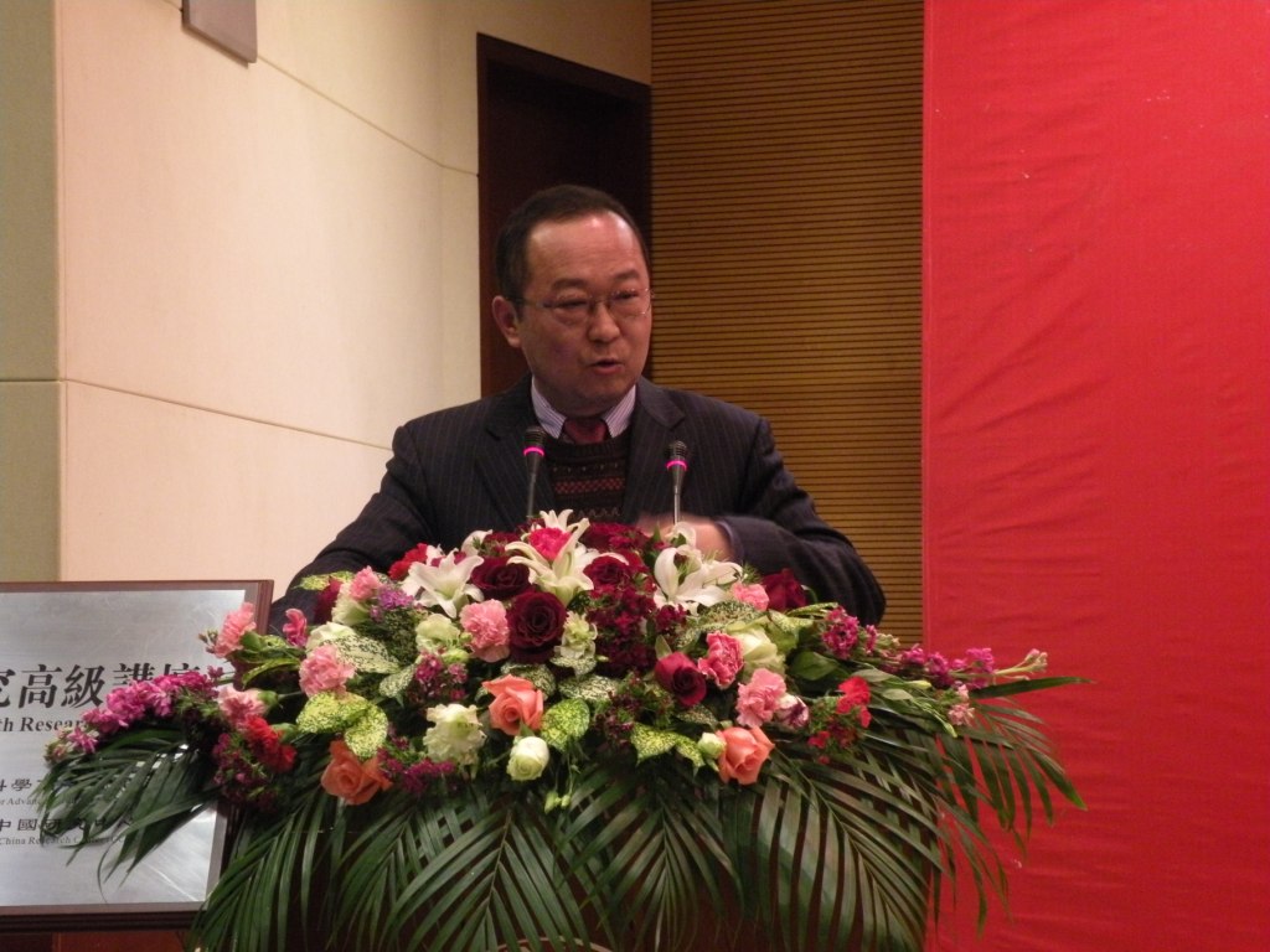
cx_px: 635
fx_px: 4036
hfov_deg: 17.9
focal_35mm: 110
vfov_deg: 13.5
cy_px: 476
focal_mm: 19.4
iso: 400
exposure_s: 1/18.1
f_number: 4
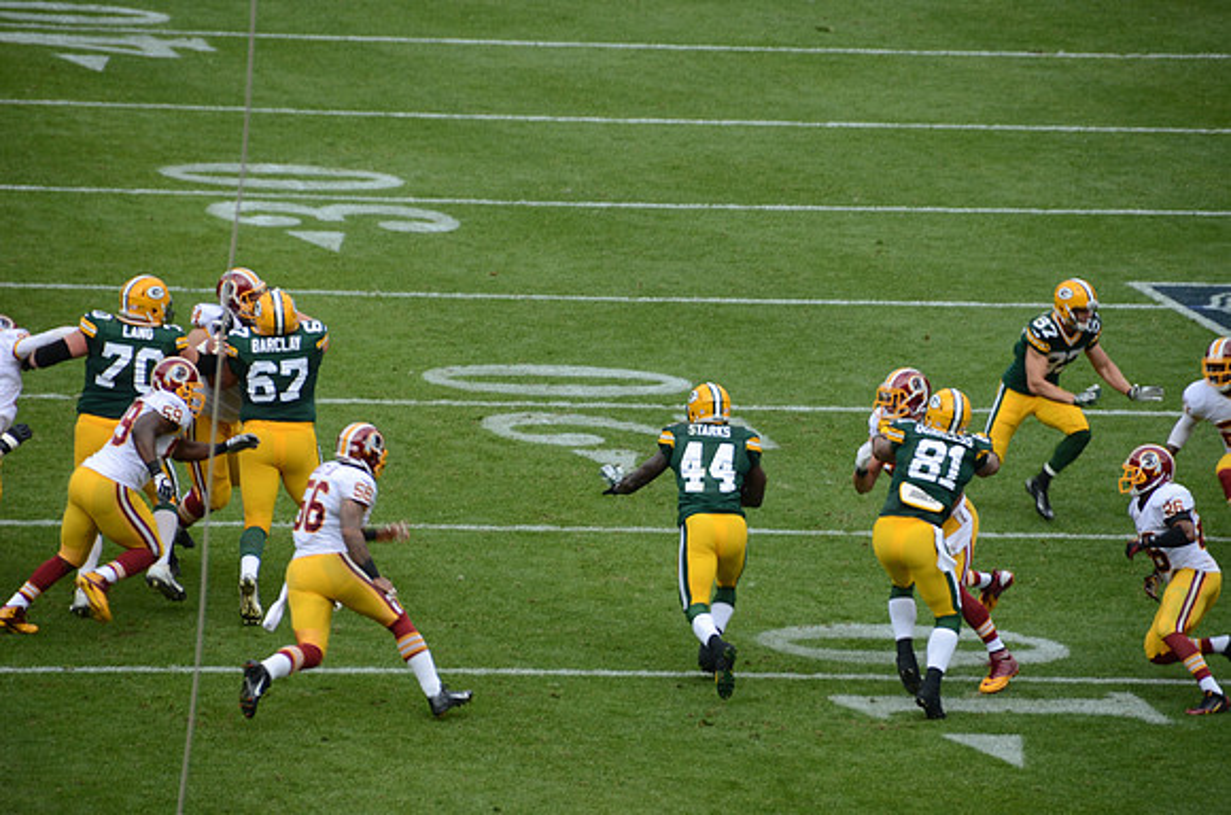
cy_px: 408
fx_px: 10236
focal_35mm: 300
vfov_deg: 4.6
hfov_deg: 6.9
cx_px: 616
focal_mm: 200
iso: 100
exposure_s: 1/250
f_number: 5.6
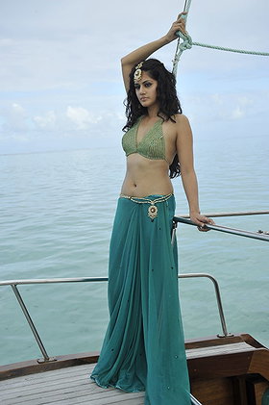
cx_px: 134
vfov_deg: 41.1
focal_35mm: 48
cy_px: 202
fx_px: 539
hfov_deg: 28.0
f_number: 10
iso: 200
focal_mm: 48
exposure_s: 1/250
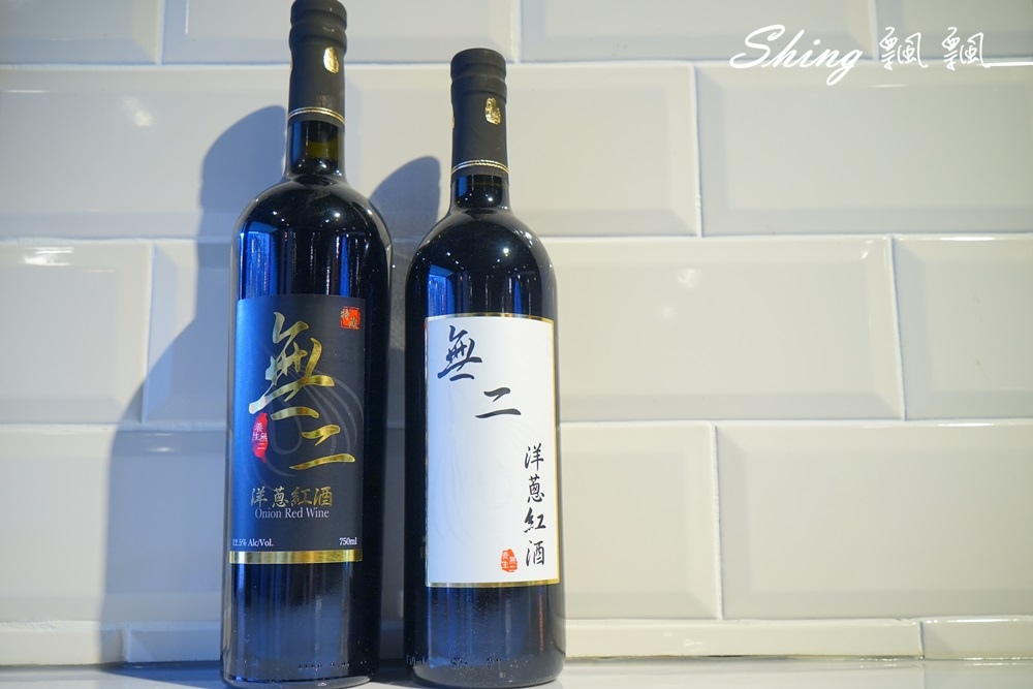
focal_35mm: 33
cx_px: 516
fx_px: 947
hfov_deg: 57.2
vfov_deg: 40.0
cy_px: 344
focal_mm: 33
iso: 800
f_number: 5.6
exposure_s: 1/30
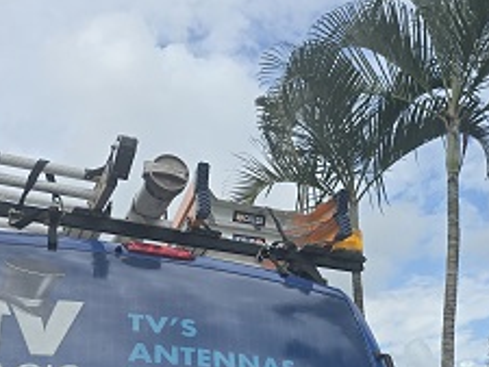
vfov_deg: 28.2
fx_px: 721
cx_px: 315
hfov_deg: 37.2
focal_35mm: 51
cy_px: 277
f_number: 1.7
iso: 12
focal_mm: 6.3
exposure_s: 1/771
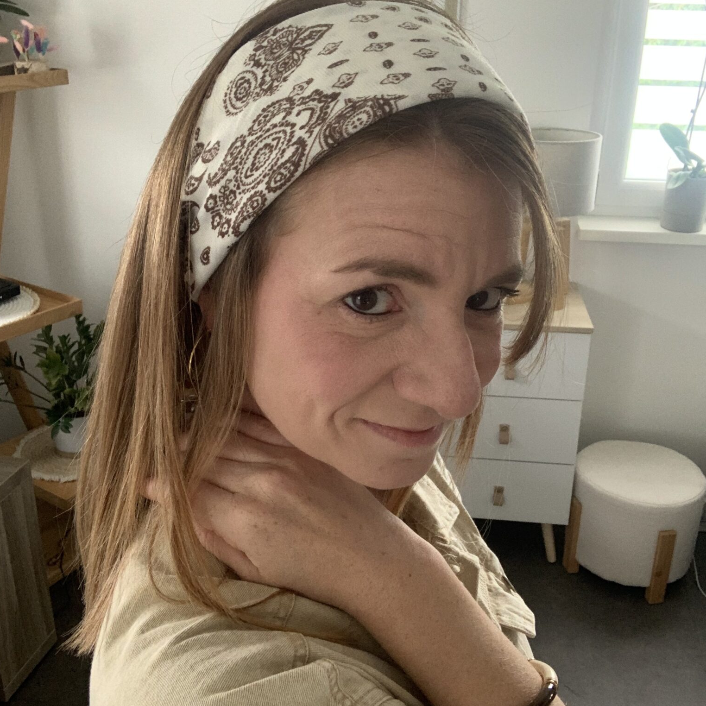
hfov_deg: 43.9
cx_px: 353
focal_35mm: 38
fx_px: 877
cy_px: 331
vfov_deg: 43.8
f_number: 2.2
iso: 320
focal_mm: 2.87
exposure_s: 1/40
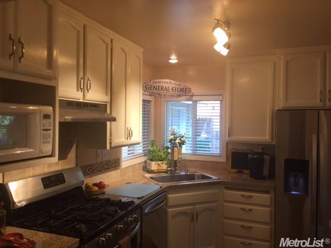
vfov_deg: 48.2
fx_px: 277
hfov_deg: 61.7
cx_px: 166
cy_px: 124
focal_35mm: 29
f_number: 2.2
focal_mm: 4.15
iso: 40
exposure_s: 1/30
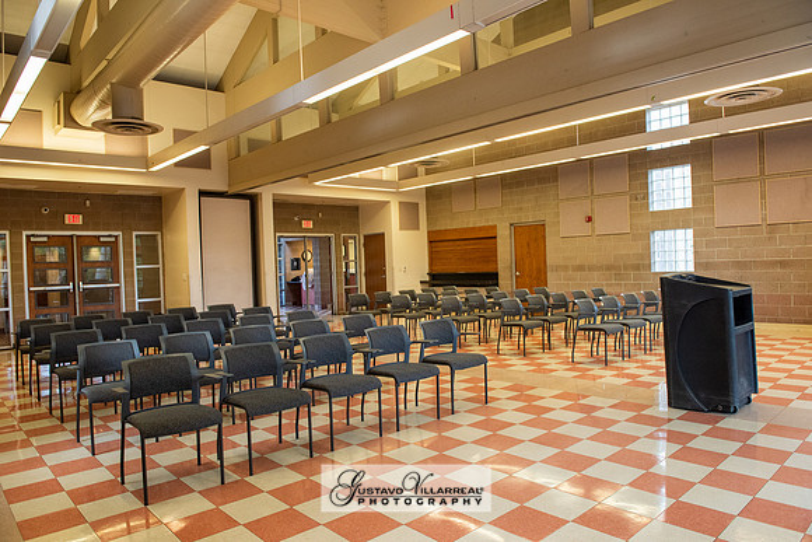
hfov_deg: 73.7
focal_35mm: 24
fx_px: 541
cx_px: 406
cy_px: 271
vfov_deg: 53.2
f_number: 7.1
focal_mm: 24
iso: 1600
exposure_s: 1/80
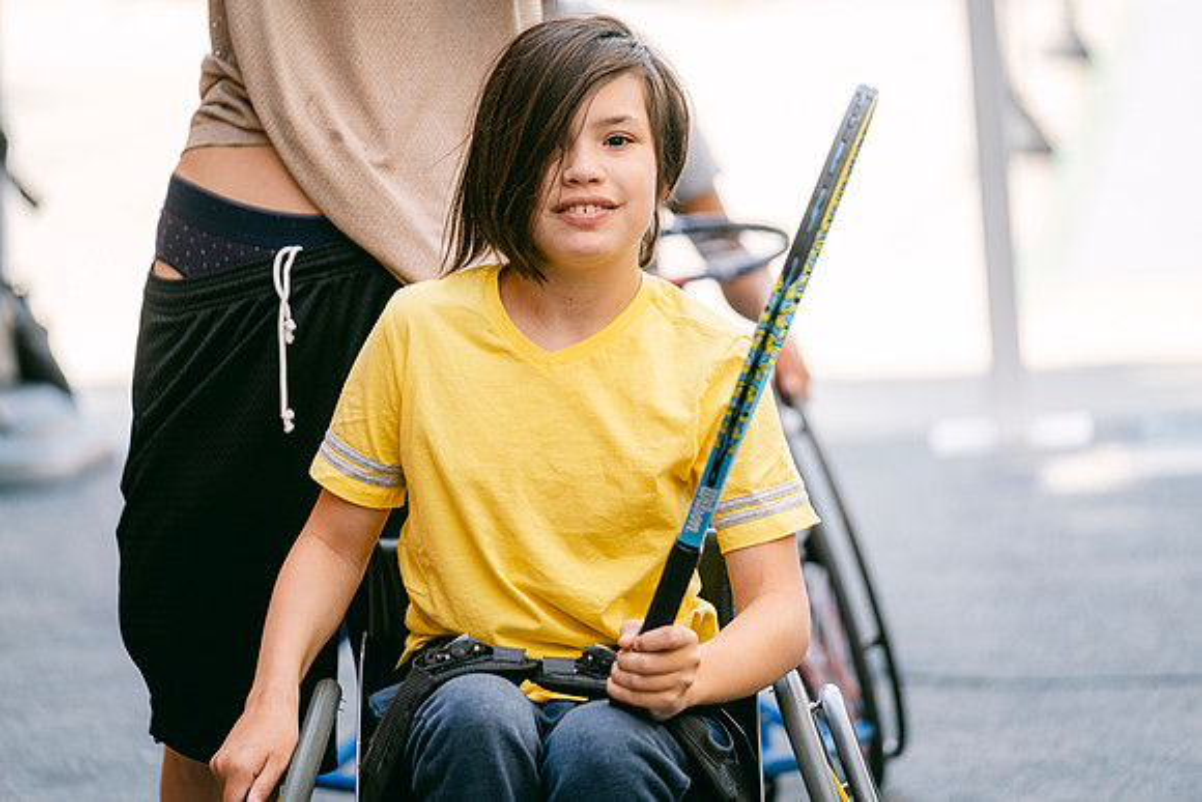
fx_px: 6746
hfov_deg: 10.2
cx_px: 601
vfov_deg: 6.8
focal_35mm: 202
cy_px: 401
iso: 160
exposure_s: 1/300
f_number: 2.8
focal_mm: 134.4
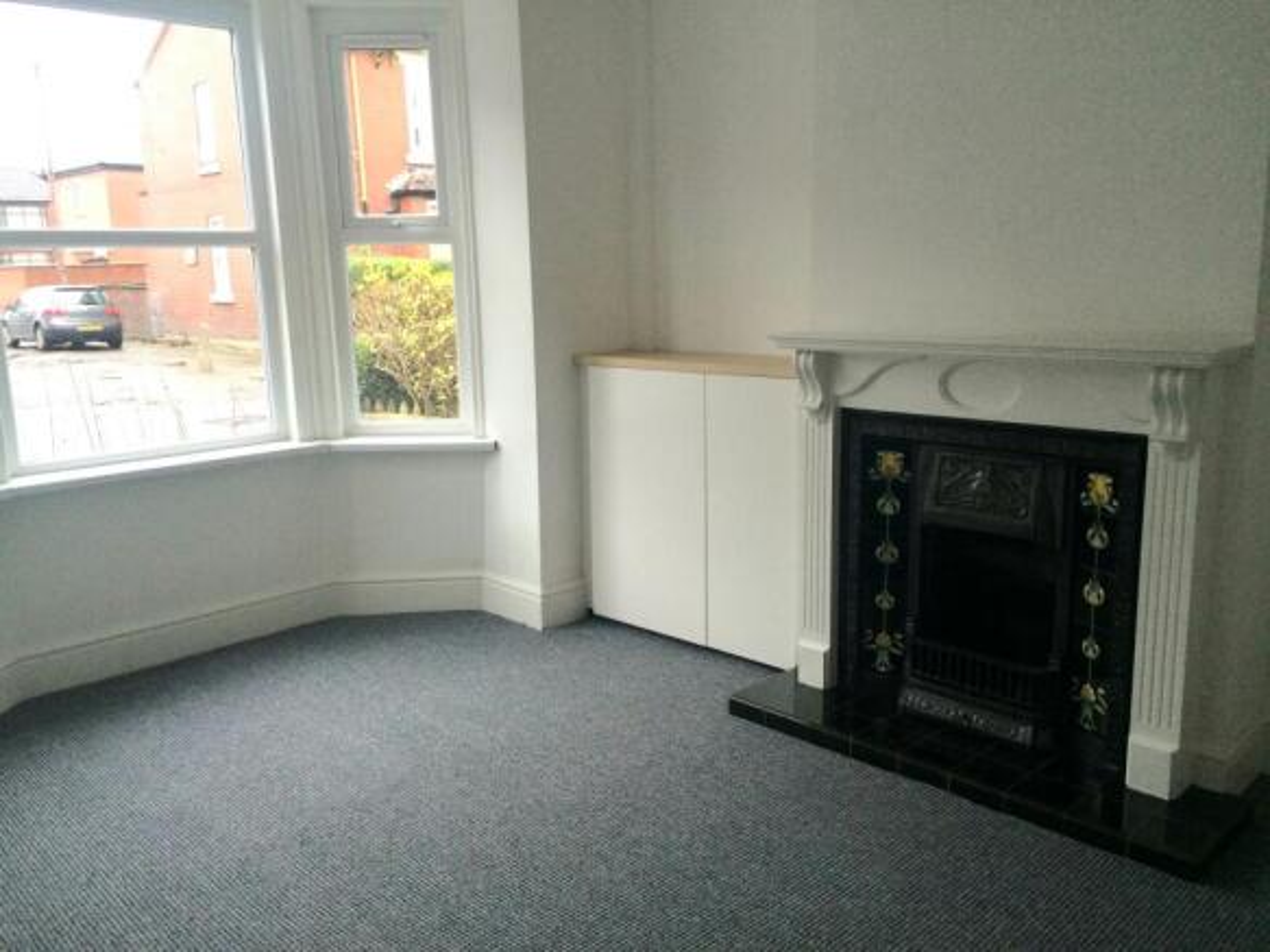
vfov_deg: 48.2
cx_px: 635
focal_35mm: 29
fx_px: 1064
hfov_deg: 61.7
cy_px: 476
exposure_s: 1/33
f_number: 2.2
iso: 80
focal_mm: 4.15
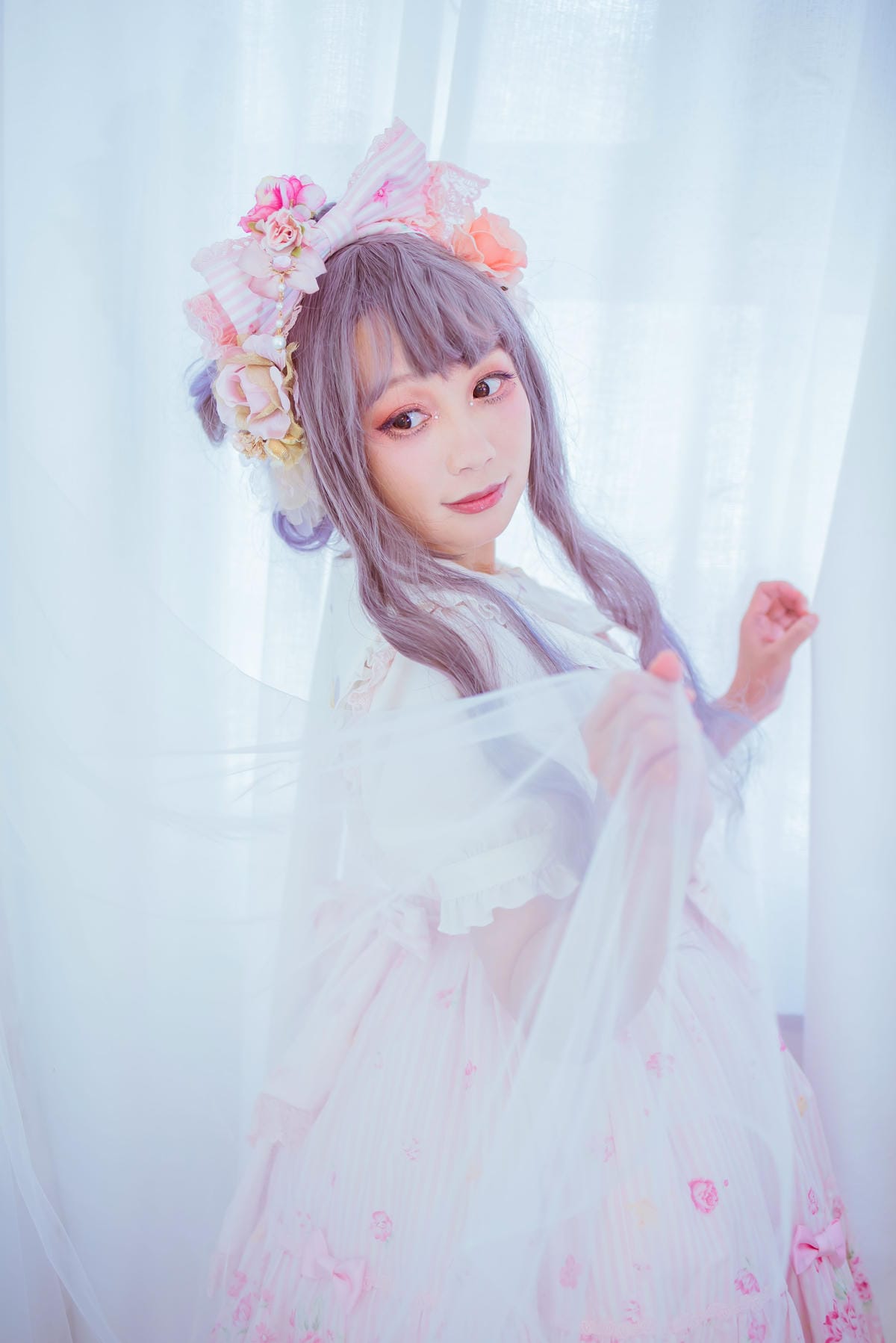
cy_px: 672
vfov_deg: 54.4
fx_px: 1306
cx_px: 448
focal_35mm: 35
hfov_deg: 37.9
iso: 250
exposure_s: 1/250
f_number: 2.2
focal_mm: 35
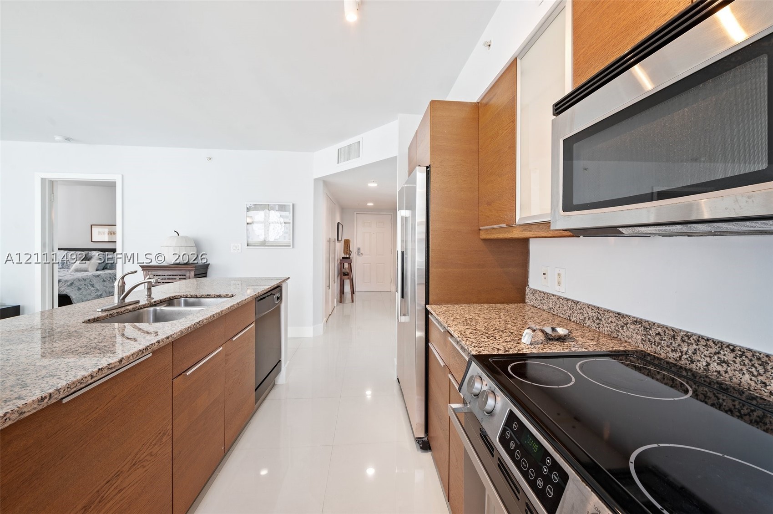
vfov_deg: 81.1
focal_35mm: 14
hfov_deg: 104.3
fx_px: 300
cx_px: 386
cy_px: 257
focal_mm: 14
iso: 200
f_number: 8
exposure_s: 1/2
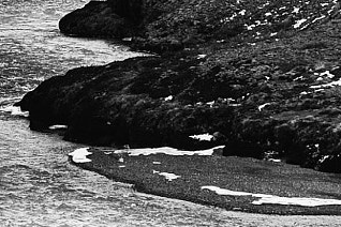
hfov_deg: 6.3
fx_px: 3097
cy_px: -152
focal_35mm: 327
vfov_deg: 4.2
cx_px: -3
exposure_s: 1/400
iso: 400
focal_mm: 65
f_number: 7.1
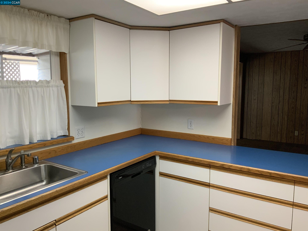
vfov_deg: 48.2
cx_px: 154
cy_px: 116
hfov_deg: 61.7
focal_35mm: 29
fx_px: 258
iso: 160
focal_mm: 3
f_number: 1.8
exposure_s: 1/60
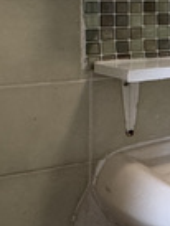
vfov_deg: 19.6
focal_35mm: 98
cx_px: 500
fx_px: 641
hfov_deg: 10.7
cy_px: 21
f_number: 2.2
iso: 250
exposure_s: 1/99
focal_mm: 2.22
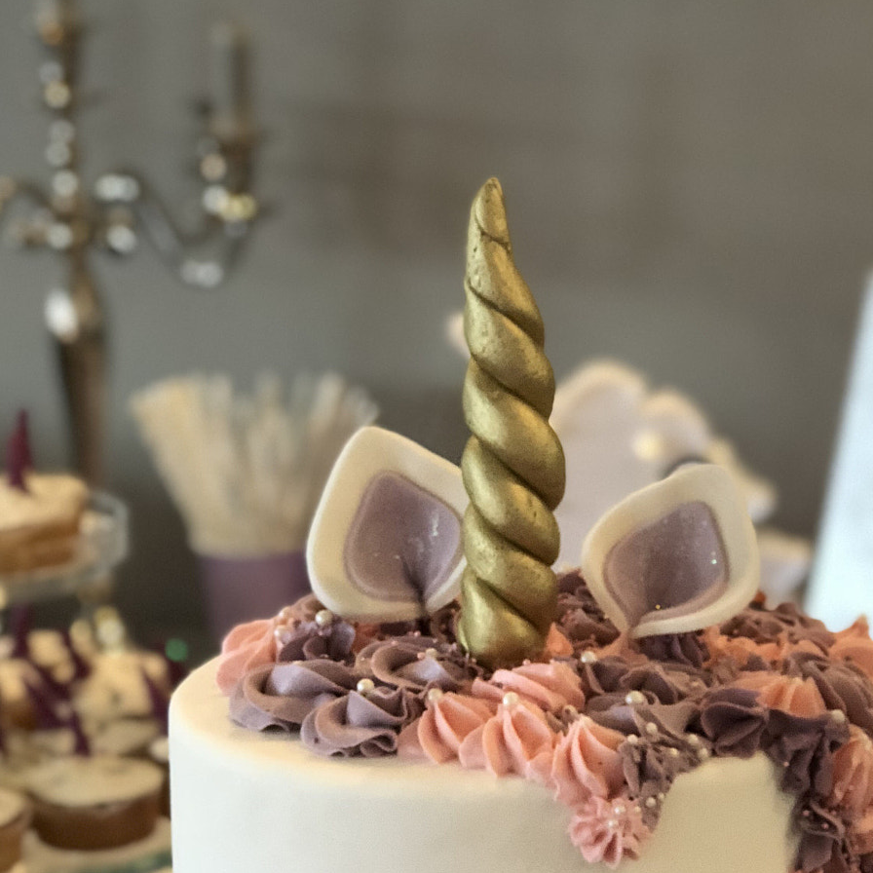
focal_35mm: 90
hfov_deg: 19.3
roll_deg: +1.6
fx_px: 2568
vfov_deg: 19.2
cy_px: 588
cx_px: 507
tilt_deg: -13.6
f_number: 2.8
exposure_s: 1/50
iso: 640
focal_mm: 6.6
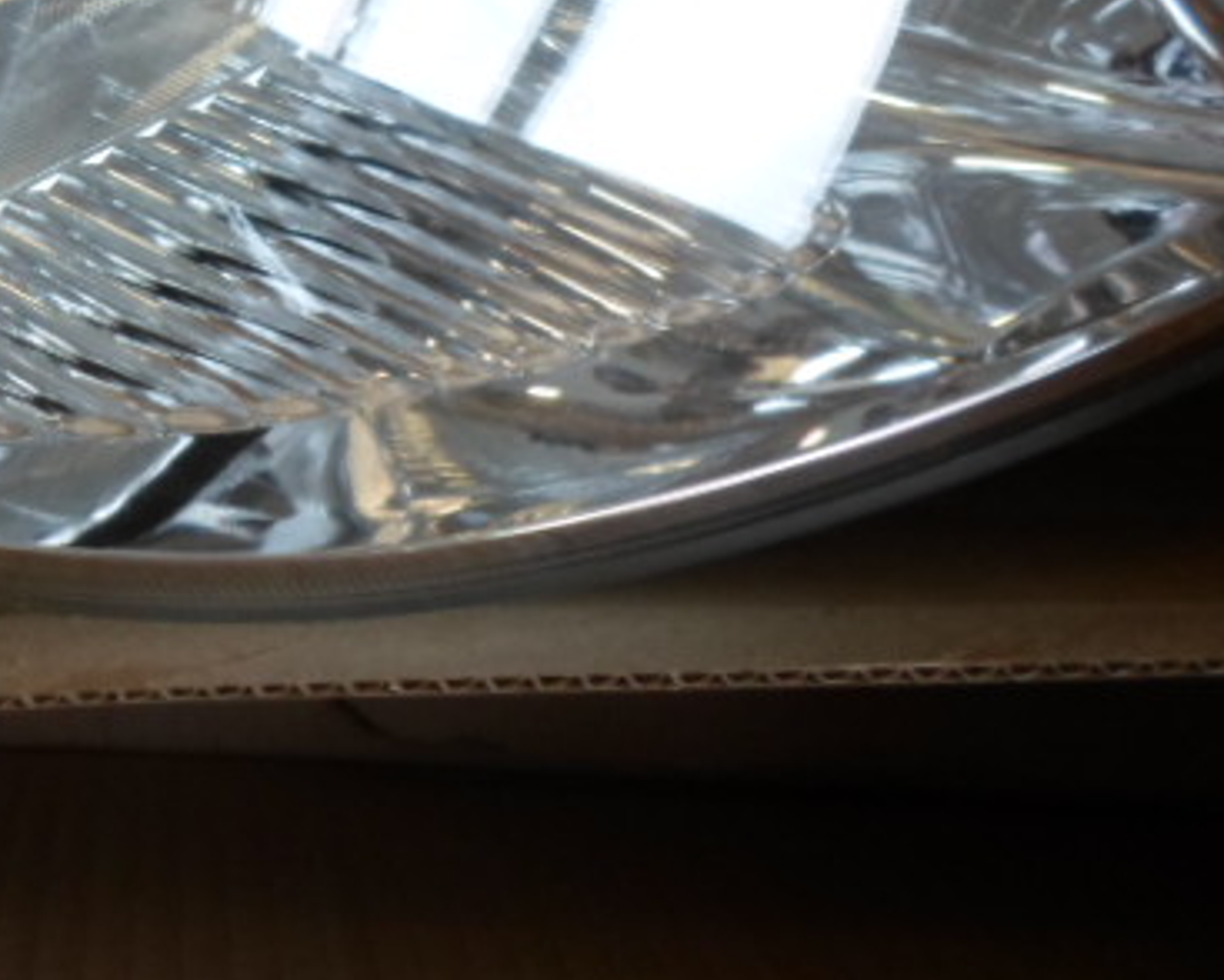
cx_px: 7
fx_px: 2465
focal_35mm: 68
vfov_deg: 21.2
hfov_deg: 26.4
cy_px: -127
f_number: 2.5
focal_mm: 4.5
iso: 80
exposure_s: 1/125
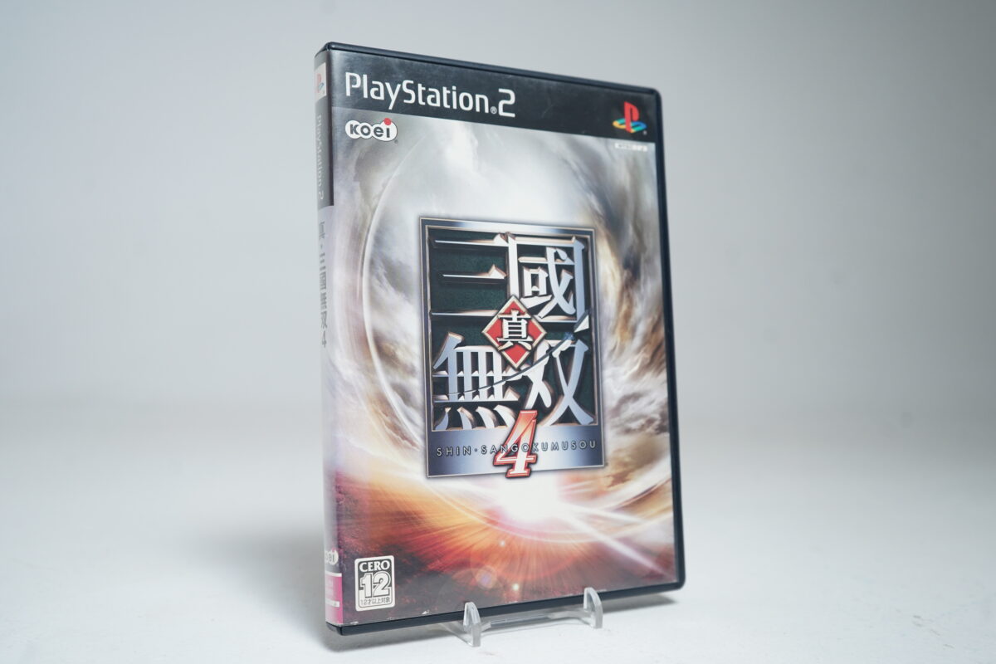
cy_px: 332
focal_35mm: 34
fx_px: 941
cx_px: 498
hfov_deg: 55.8
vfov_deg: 38.9
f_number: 5
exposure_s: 1/40
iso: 800
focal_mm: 34
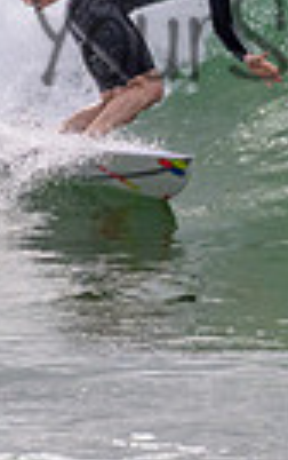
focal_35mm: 3524
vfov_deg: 0.6
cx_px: 381
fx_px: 44161
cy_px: 2
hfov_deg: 0.4
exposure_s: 1/2000
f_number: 11
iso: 1600
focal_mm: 800
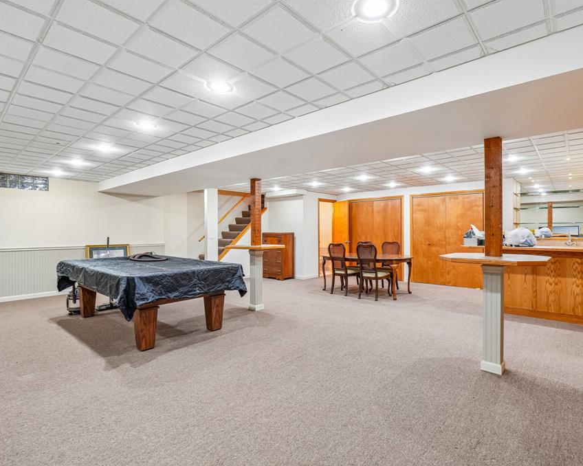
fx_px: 293
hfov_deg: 89.5
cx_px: 314
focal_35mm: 17
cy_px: 233
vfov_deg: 77.0
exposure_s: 1/8
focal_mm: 10
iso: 400
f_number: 8
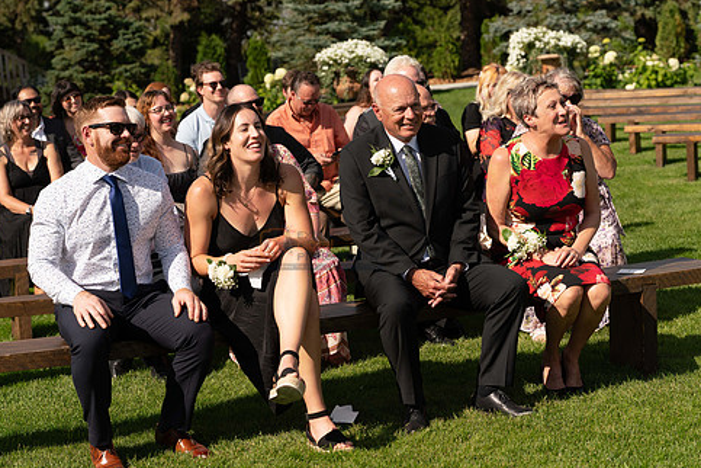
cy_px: 248
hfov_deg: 24.2
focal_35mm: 84
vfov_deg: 16.3
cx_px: 322
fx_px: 1636
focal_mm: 70
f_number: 4.5
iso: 400
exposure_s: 1/3200
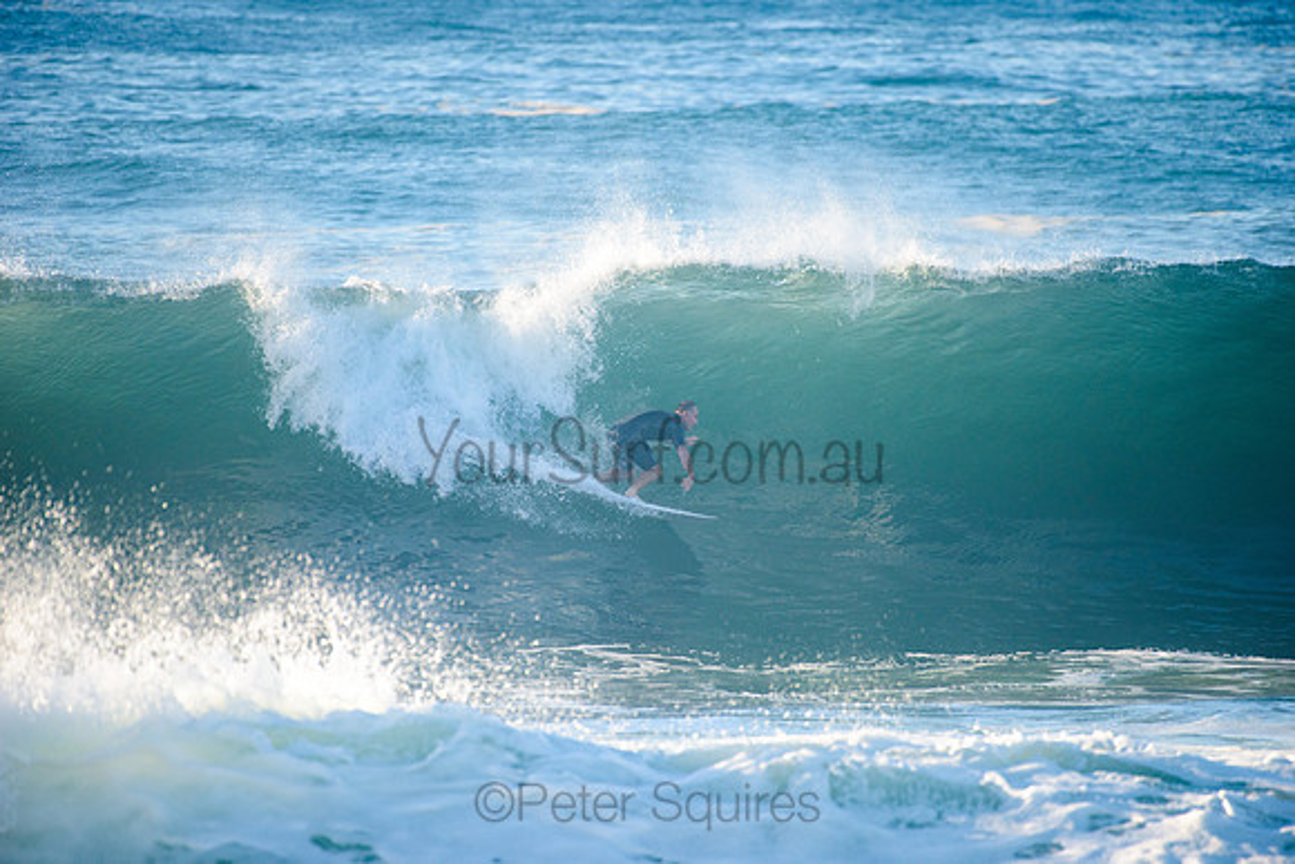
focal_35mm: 500
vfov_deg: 2.8
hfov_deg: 4.1
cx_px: 648
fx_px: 17993
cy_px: 432
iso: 450
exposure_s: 1/1600
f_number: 5.6
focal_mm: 500
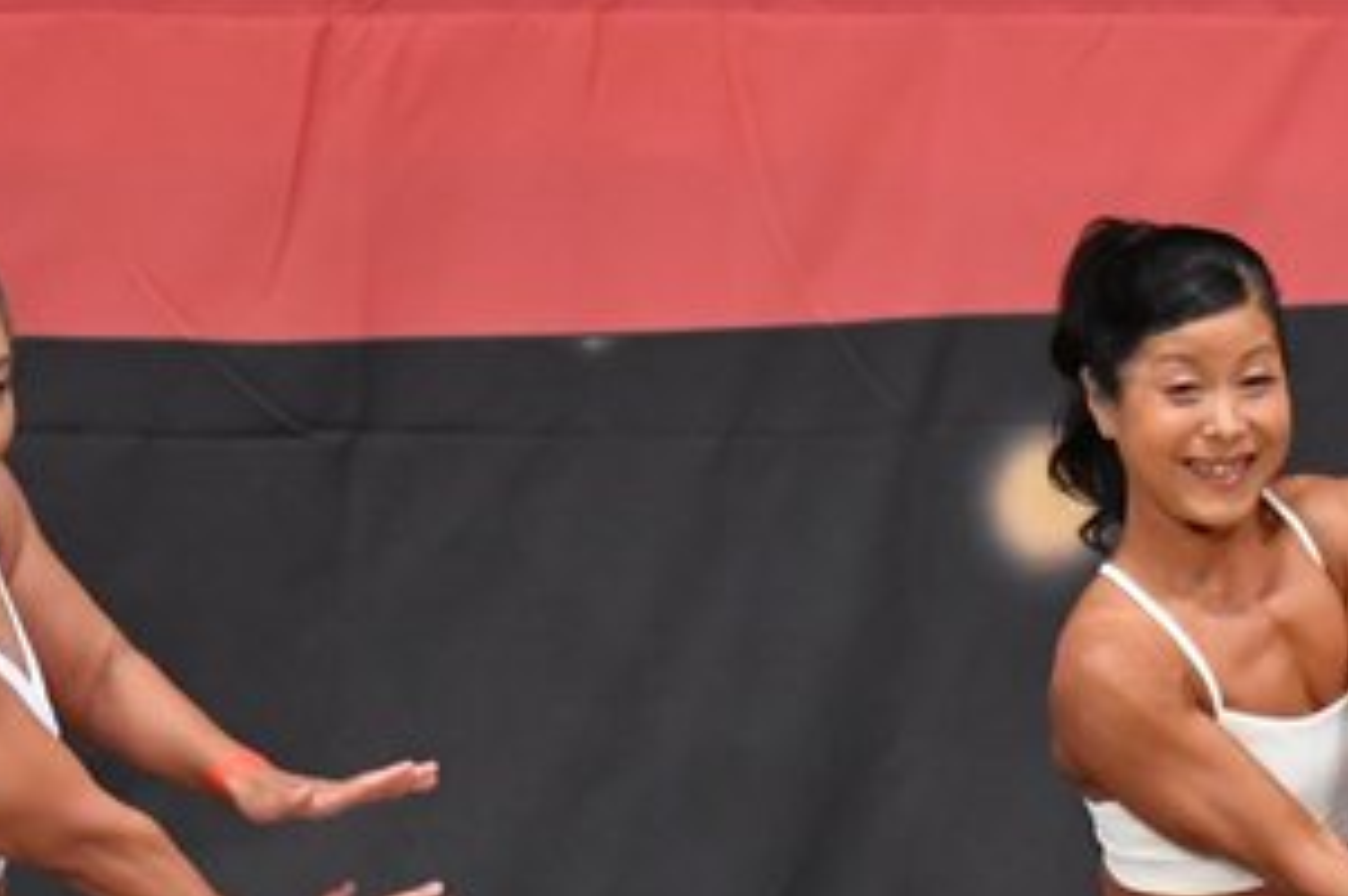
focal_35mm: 580
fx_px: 21694
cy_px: 1133
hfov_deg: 3.6
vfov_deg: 2.4
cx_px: 1243
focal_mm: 150
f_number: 5.6
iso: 5000
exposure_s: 1/400
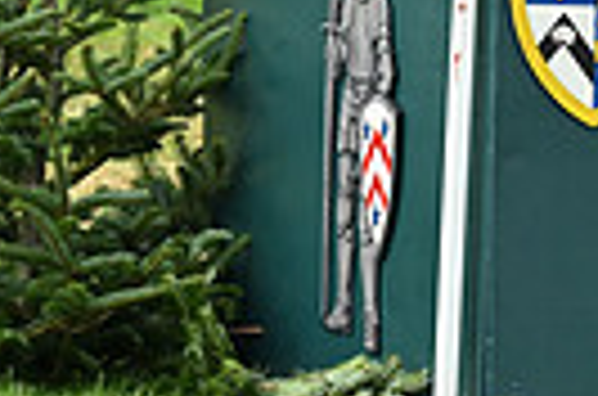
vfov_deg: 2.6
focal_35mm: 525
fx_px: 8700
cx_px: 1160
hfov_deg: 3.9
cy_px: -308
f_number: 5.6
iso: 1100
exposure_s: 1/1250
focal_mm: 120
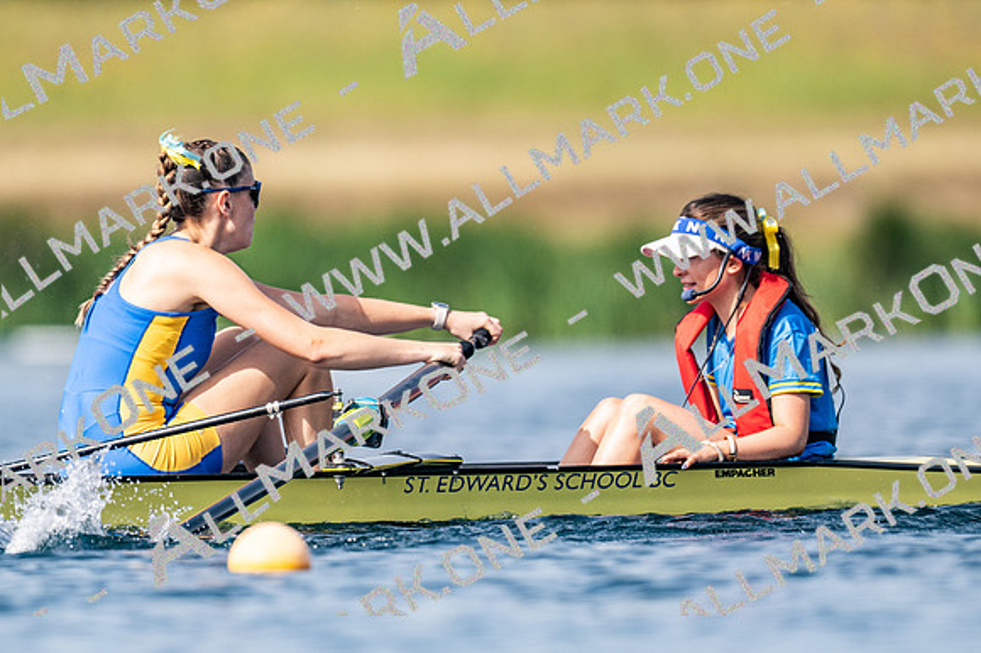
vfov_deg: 1.5
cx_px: 490
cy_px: 326
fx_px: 24510
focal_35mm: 900
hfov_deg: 2.3
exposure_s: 1/2500
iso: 160
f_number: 4
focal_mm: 600
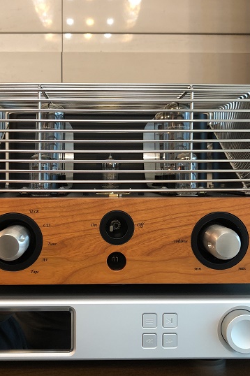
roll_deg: +0.0
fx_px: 407
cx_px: 105
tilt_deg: -1.4
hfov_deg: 34.1
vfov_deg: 49.6
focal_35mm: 39
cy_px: 188
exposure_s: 1/15
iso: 100
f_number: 1.8
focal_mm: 3.99
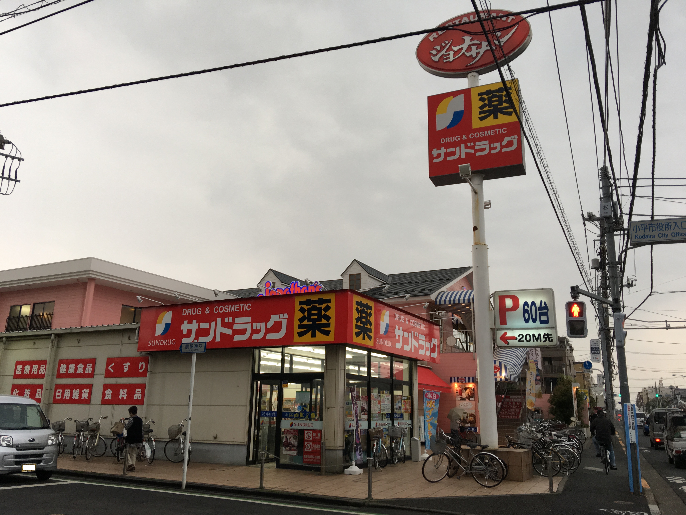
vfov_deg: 48.2
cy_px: 258
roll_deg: -1.7
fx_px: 575
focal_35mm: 29
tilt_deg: +15.8
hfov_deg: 61.7
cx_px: 343
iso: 40
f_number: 2.2
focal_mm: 4.15
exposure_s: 1/120
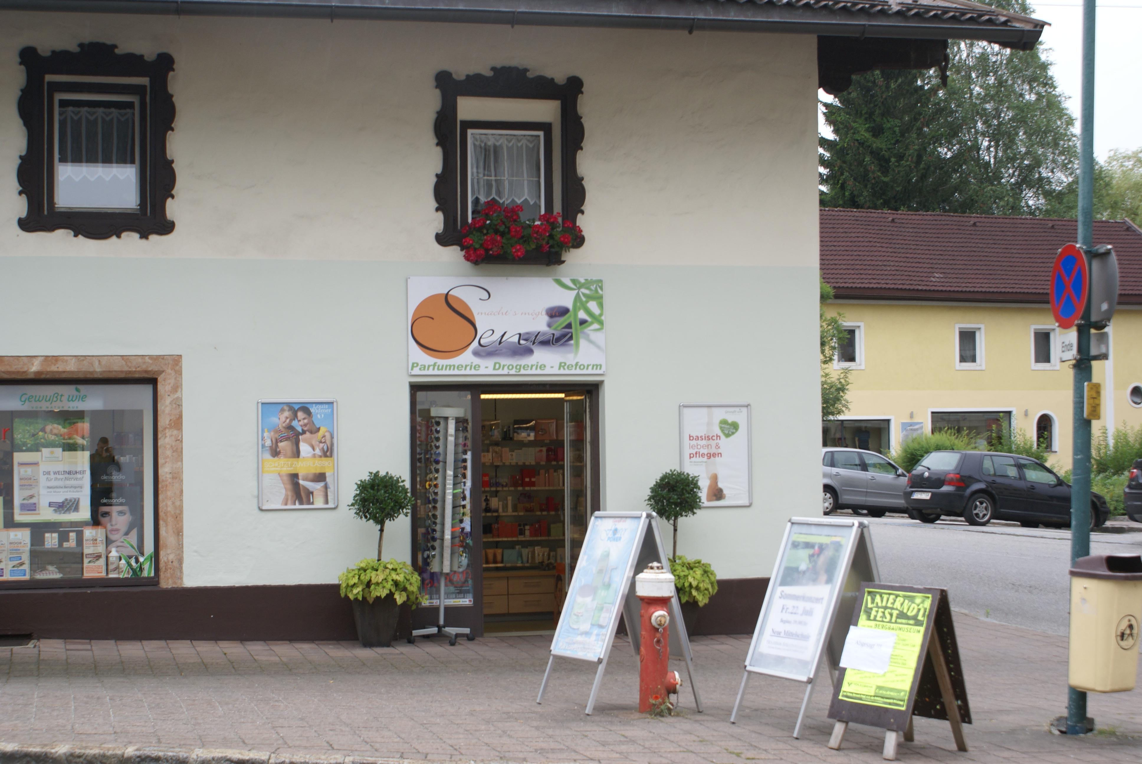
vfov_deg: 25.8
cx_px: 571
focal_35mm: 52
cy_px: 382
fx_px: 1667
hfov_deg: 37.8
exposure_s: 1/80
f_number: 6.3
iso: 100
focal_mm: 35
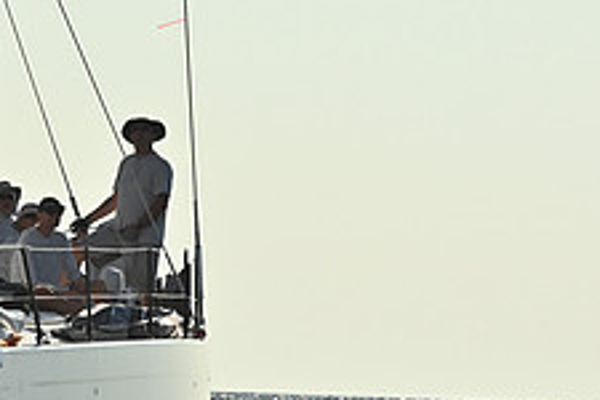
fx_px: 7299
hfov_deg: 4.7
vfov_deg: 3.1
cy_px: 303
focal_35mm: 438
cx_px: 24
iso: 320
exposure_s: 1/2000
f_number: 9
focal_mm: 170
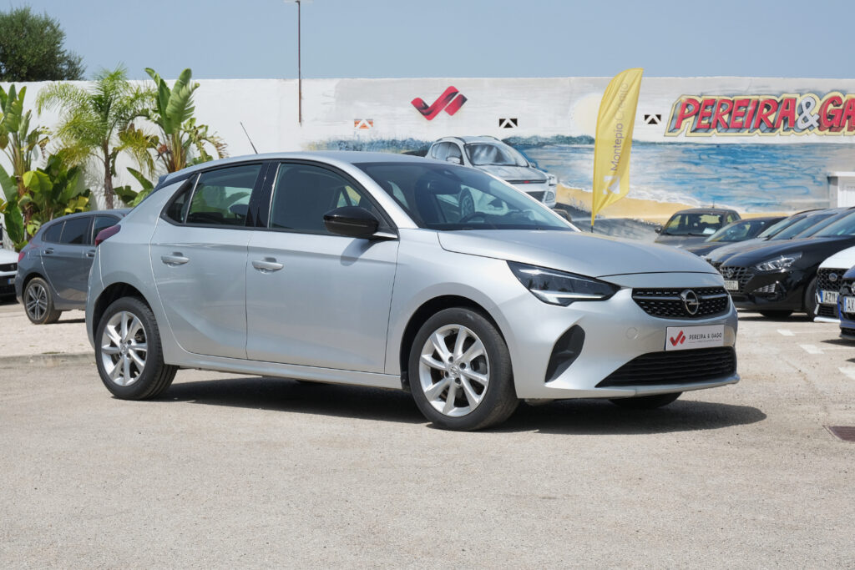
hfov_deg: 31.0
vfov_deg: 20.9
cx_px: 428
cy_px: 285
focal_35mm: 65
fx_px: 1544
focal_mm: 43.2
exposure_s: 1/320
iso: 160
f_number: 9
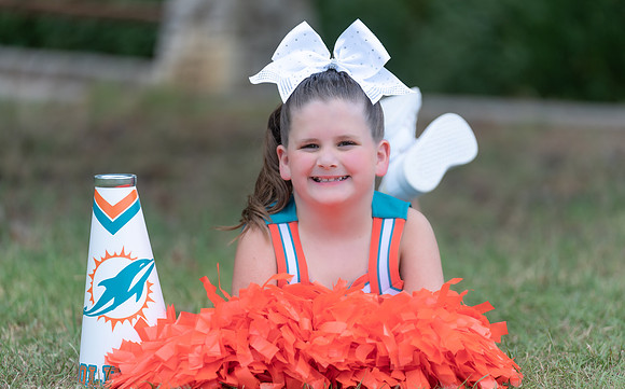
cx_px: 339
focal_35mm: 177
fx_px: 3003
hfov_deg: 11.9
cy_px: 225
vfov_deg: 7.4
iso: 100
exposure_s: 1/320
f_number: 2.8
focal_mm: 156
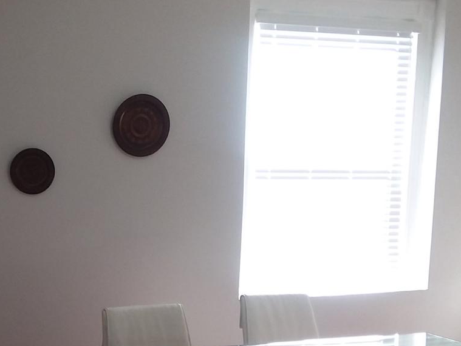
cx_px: 46
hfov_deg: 33.1
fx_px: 733
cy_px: 265
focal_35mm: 55
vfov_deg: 26.2
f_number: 1.9
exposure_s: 1/30
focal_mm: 2.47
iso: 50
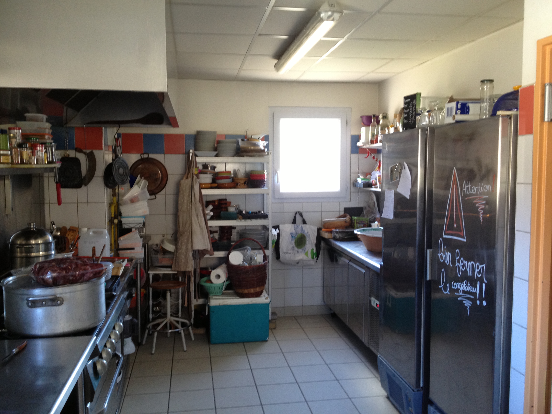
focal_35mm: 35
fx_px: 558
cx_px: 276
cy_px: 207
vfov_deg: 40.7
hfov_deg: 52.6
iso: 100
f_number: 2.4
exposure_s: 1/20
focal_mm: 4.28
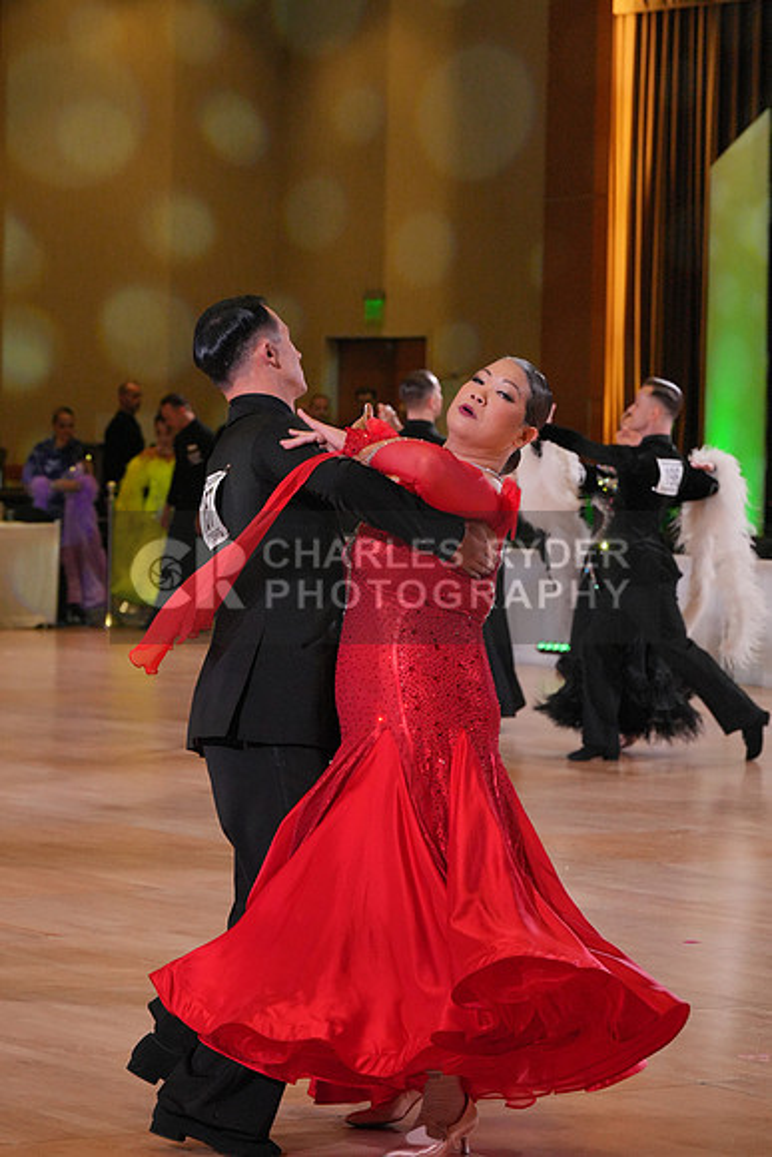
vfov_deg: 15.9
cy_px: 578
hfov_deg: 10.6
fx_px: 4147
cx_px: 386
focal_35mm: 129
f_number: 8
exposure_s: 1/400
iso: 5000
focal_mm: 129
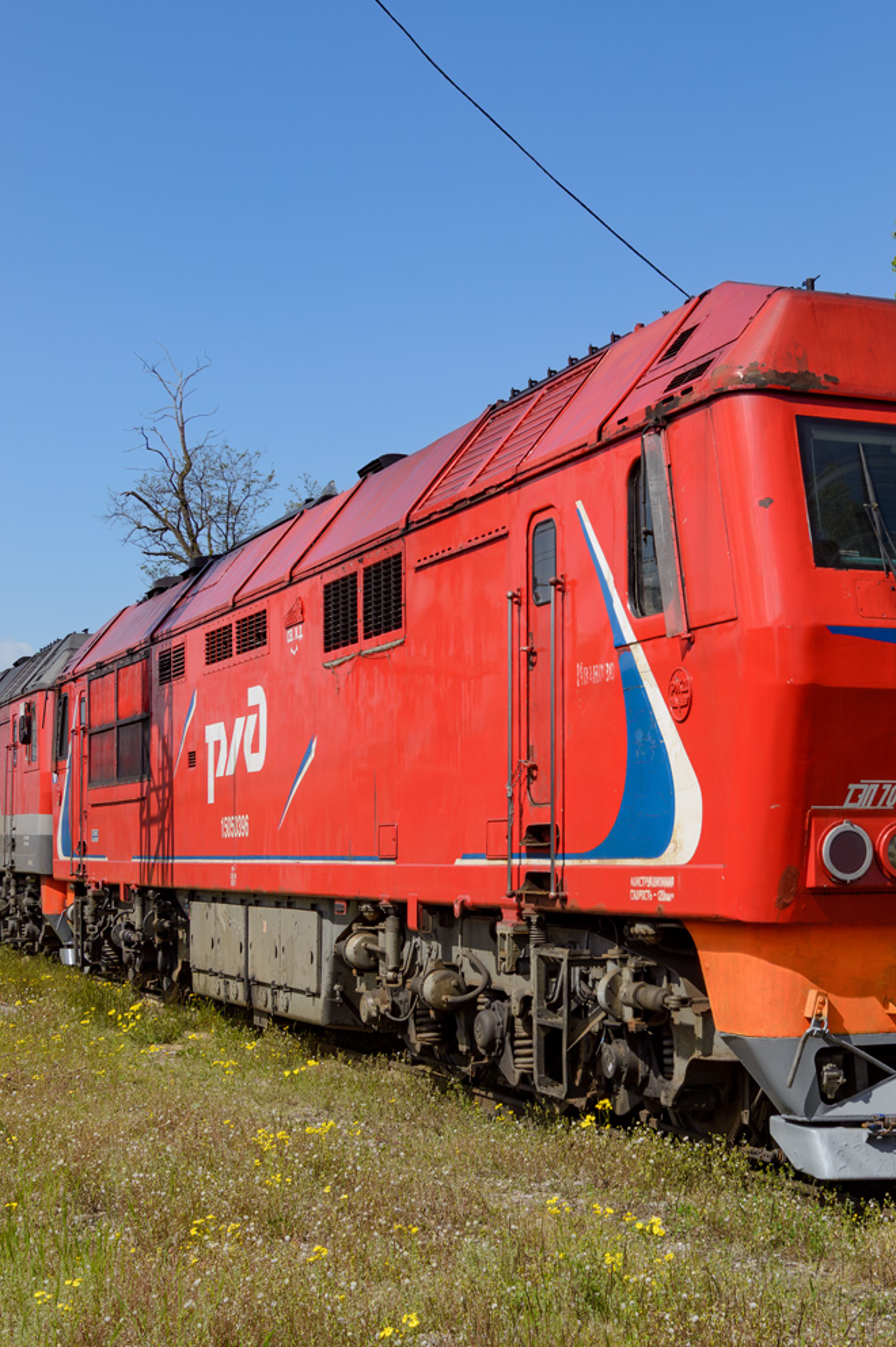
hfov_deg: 25.0
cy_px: 673
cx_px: 737
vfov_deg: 37.5
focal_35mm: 53
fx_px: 1980
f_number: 8
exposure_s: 1/640
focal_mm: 35
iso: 160
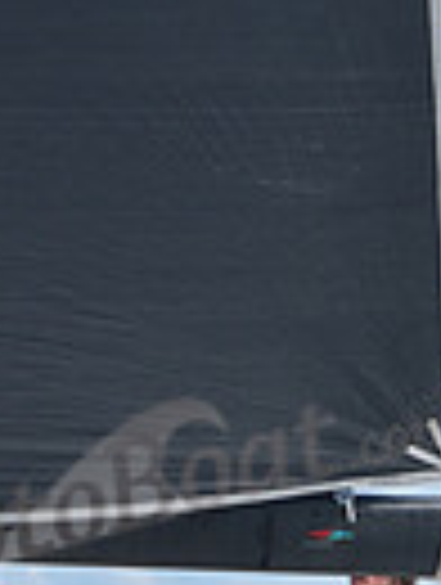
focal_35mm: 858
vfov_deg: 2.3
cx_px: 691
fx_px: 14527
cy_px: 1080
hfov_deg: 1.7
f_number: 10
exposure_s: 1/800
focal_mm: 200
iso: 250
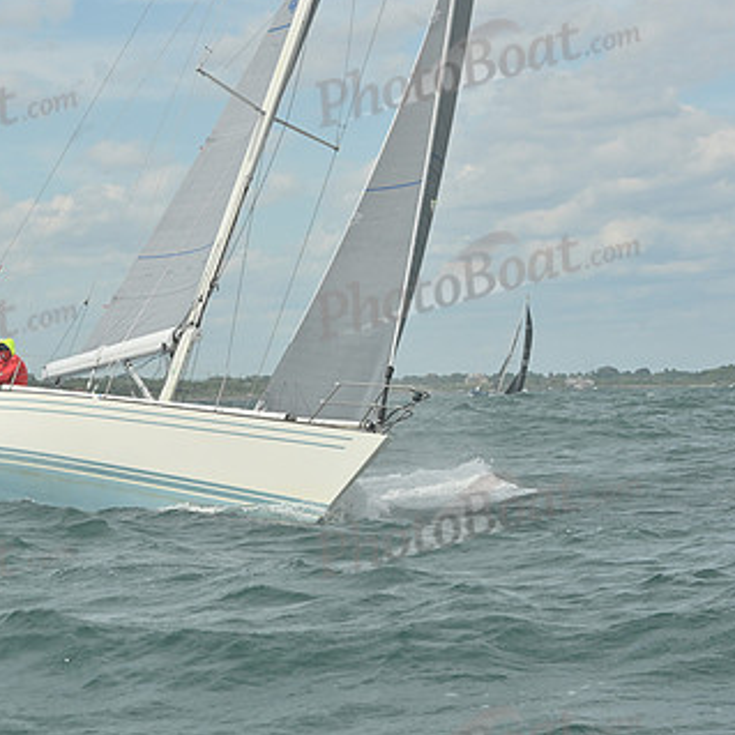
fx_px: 3411
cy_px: 432
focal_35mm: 142
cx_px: 198
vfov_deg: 12.3
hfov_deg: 12.3
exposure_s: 1/1250
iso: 320
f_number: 11
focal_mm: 92
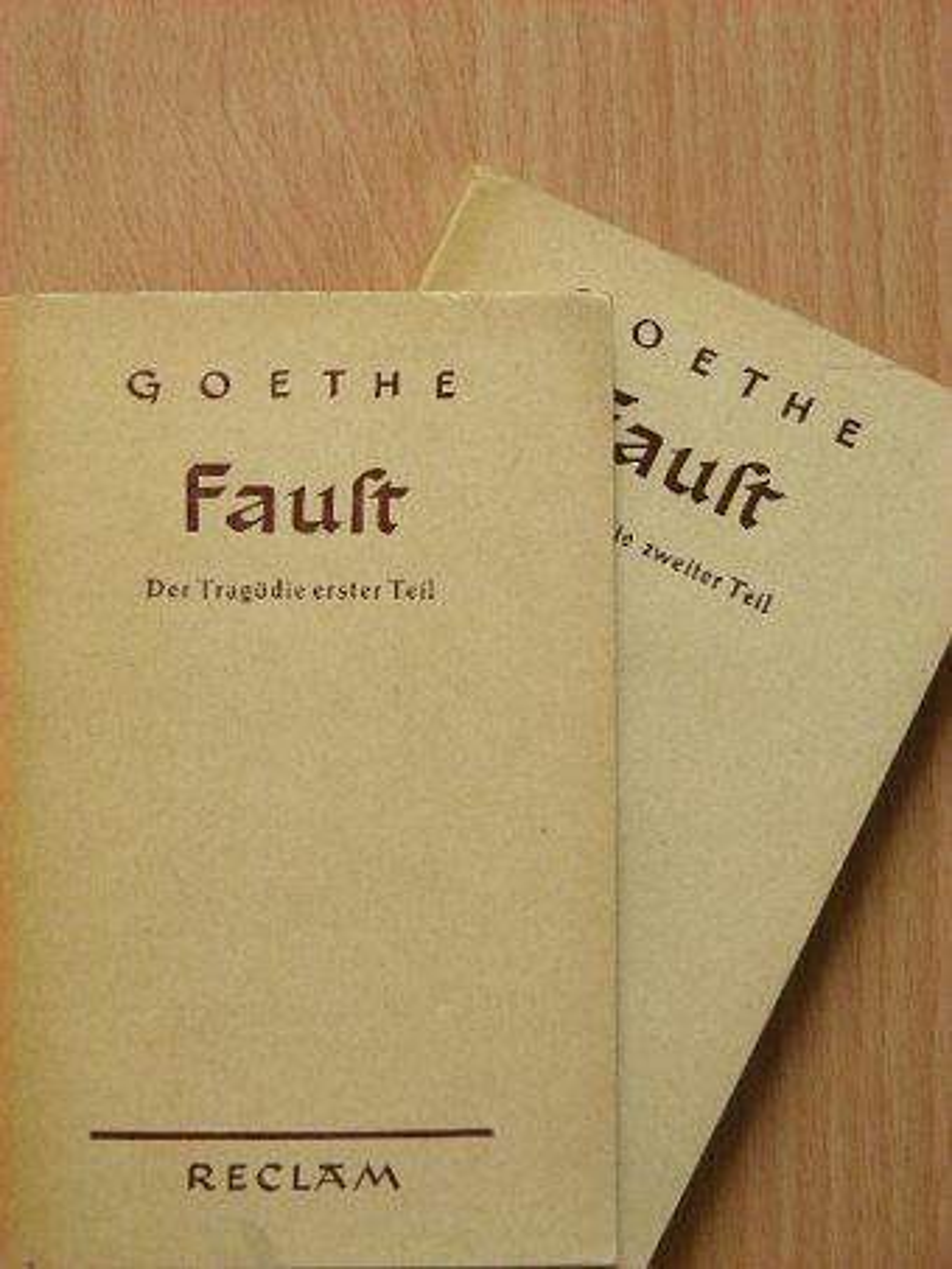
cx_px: 476
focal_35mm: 87
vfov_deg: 22.5
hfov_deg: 17.0
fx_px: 3189
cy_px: 634
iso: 200
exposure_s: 1/116
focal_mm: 14.6
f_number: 3.5
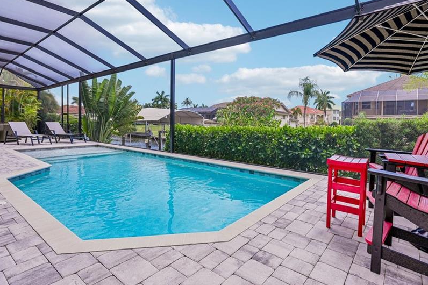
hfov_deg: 89.3
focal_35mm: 18
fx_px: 214
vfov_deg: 67.1
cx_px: 248
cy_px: 125
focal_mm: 14
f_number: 8
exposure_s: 1/50
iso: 50
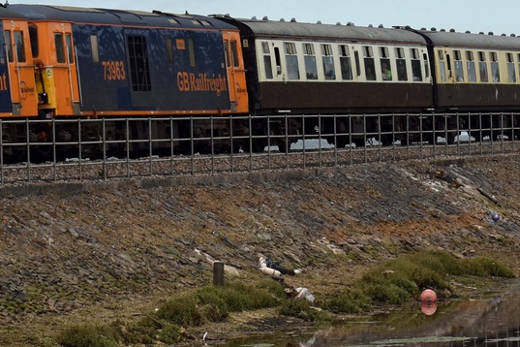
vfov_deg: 5.1
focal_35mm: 268
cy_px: 113
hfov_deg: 7.7
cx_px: 155
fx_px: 3871
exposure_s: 1/800
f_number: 6.3
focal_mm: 50
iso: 400
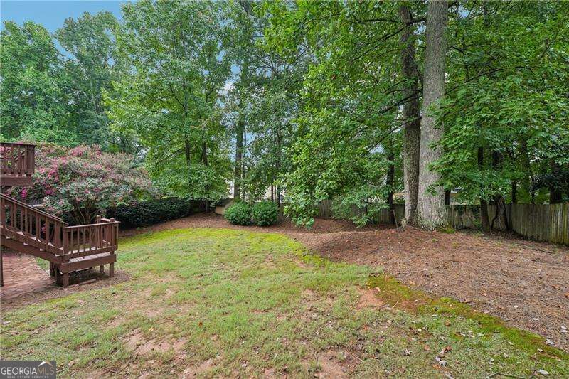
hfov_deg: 104.3
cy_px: 190
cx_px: 284
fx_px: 221
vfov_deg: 81.2
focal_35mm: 14
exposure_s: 1/100
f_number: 8
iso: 320
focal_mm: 14
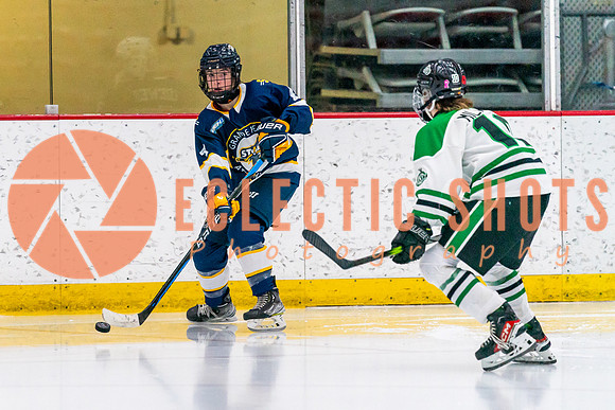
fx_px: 5934
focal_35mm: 347
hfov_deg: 5.9
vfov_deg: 4.0
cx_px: 140
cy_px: 278
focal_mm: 200
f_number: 2.8
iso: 3200
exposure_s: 1/1250
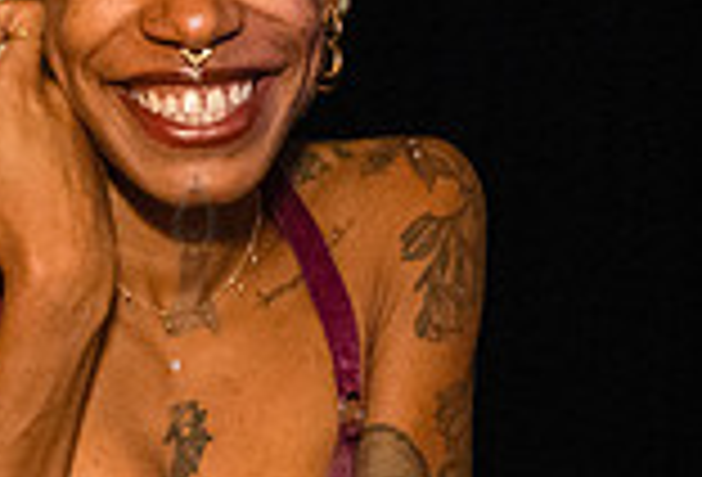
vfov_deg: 9.8
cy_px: 306
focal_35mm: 142
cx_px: 315
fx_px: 2785
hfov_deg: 14.4
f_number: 3.5
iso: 12800
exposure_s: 1/320
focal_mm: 34
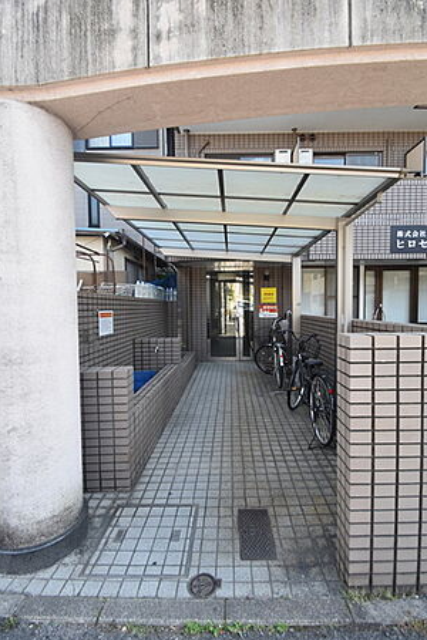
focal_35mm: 16
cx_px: 223
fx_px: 285
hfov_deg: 73.7
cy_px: 319
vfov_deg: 96.7
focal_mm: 10
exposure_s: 1/250
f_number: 5
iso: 400
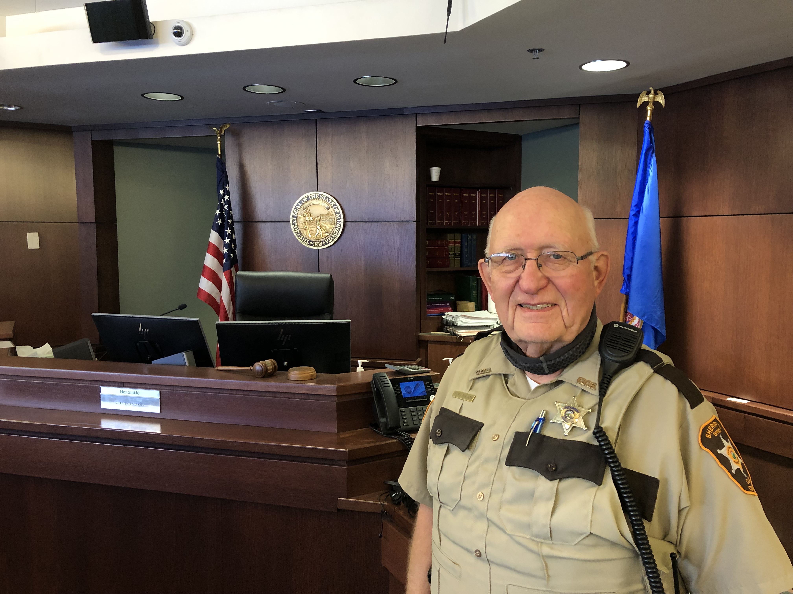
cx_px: 396
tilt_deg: -3.6
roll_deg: +0.1
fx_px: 641
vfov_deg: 49.7
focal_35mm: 28
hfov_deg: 63.4
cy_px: 297
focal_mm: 4
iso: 64
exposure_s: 1/15
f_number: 1.8
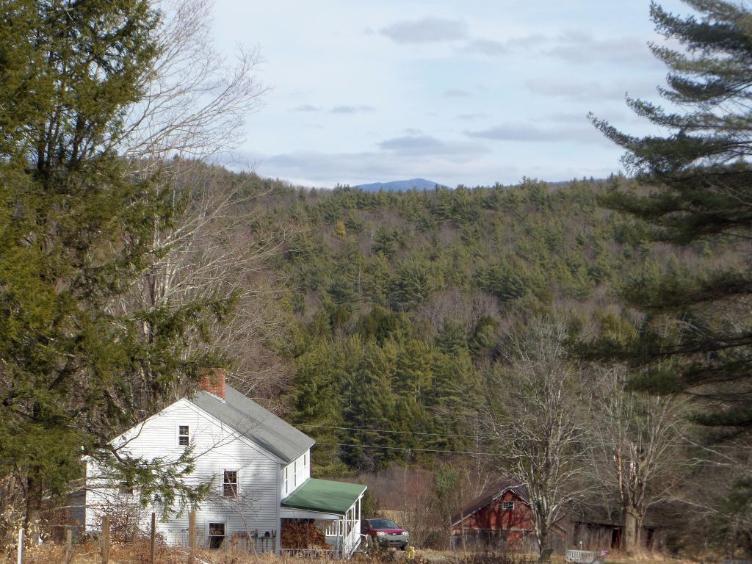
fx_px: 2259
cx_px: 376
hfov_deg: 18.9
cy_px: 282
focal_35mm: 104
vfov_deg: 14.2
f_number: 4.4
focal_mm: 17
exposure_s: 1/750
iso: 100
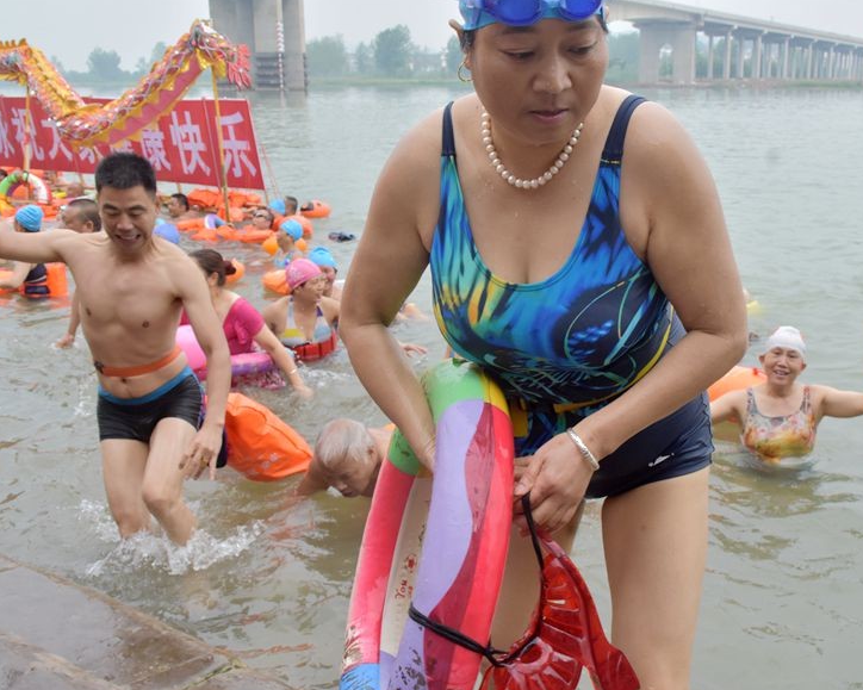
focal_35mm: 38
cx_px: 528
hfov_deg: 47.6
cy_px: 348
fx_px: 970
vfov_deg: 39.1
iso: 800
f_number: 10
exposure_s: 1/400
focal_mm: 22
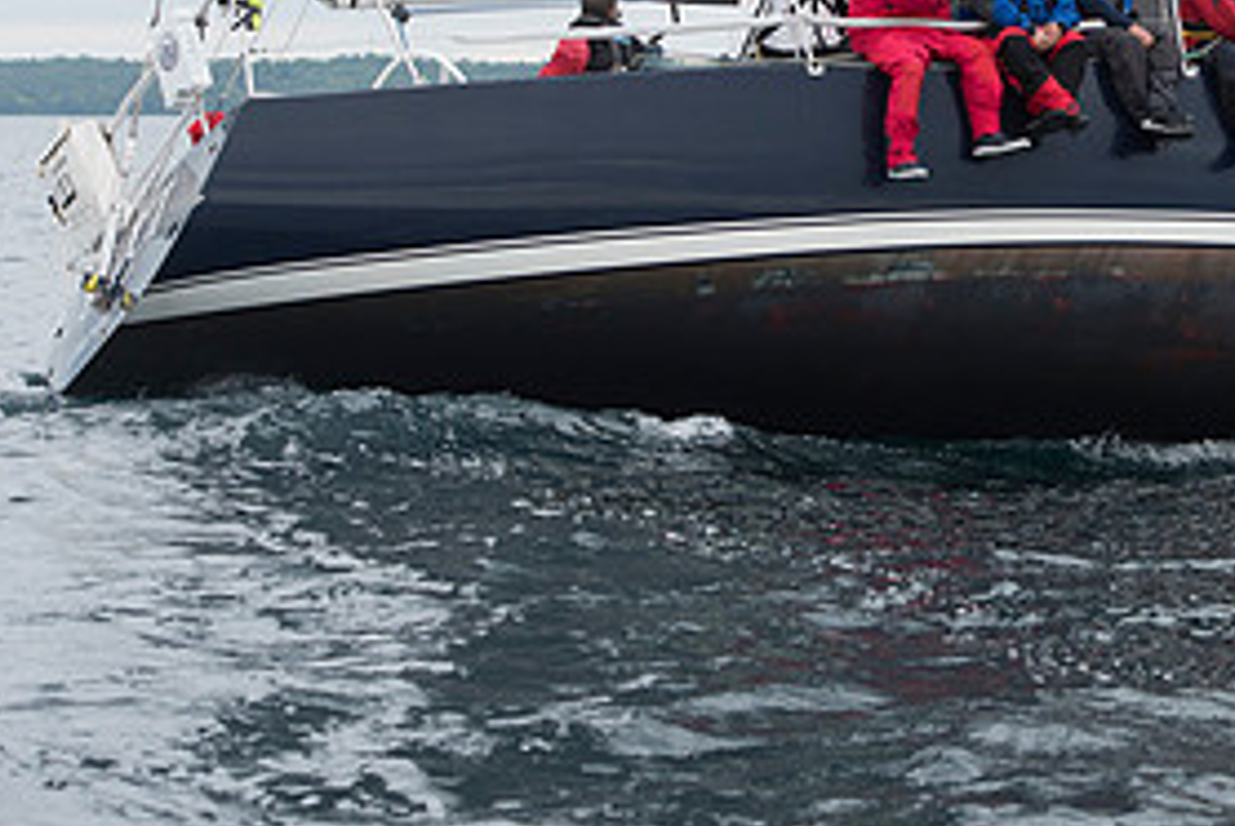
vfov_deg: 8.8
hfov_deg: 13.1
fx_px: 5357
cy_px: 60
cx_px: 1048
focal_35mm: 156
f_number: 5.6
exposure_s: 1/800
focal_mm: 70
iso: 250
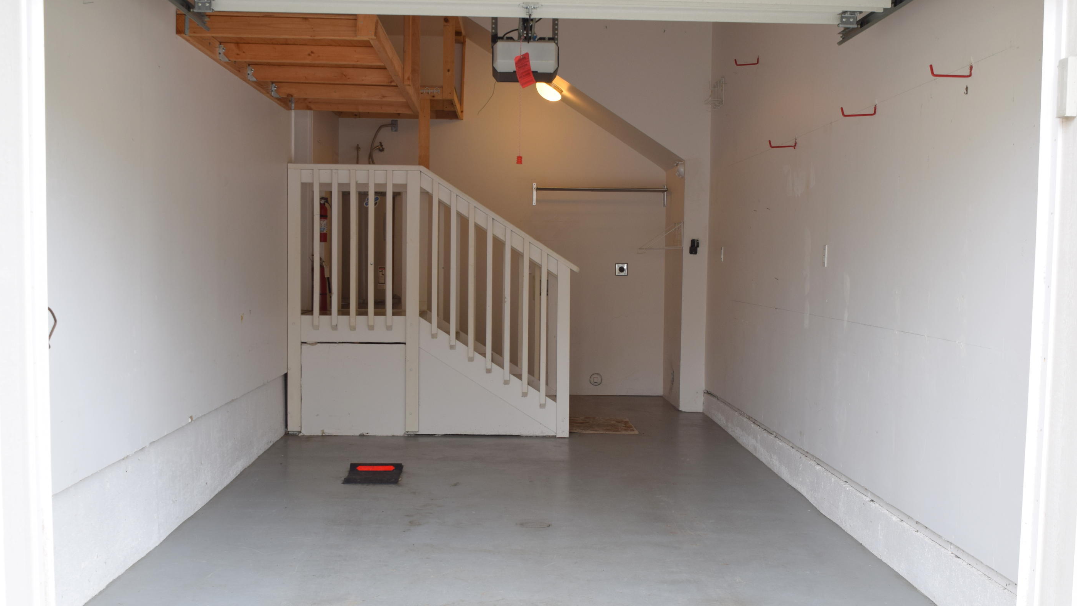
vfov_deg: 26.1
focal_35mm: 46
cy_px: 368
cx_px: 559
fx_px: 1301
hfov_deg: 45.0
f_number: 8
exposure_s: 1/30
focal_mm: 27
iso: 200
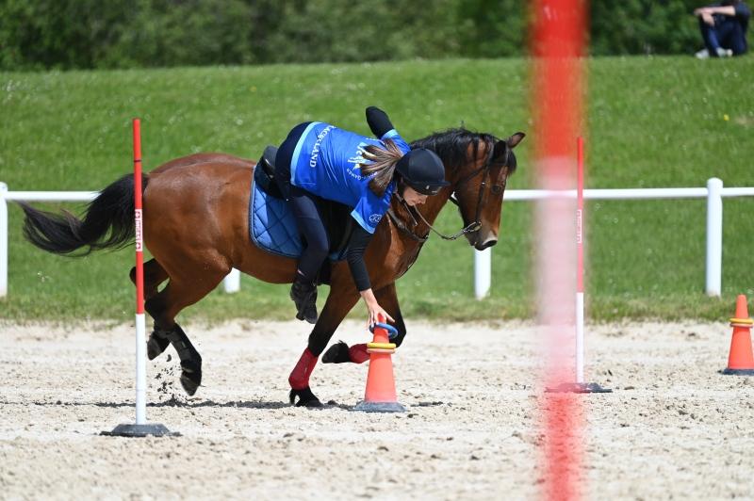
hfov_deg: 6.2
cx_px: 377
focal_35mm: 330
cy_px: 250
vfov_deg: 4.2
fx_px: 6906
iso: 250
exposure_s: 1/1250
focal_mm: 330
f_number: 5.3
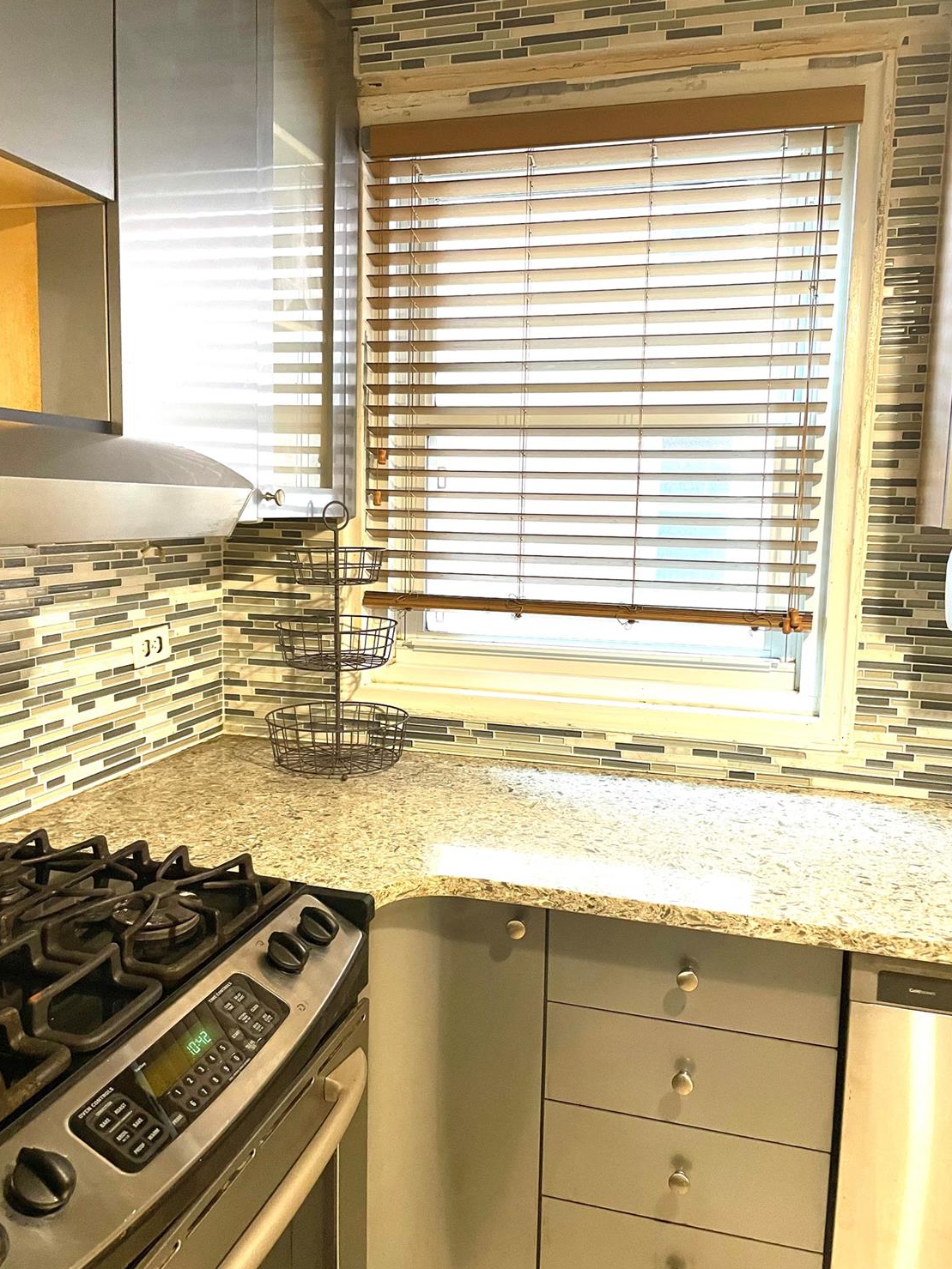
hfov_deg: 51.3
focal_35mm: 27
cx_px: 478
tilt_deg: -5.9
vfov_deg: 65.3
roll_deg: -0.3
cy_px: 640
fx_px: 990
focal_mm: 4.2
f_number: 1.6
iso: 160
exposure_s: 1/60
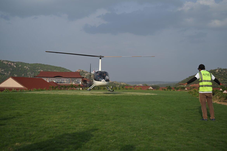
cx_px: 114
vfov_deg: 32.6
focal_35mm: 41
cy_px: 76
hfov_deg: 47.4
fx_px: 259
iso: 50
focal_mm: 41
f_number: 4
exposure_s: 1/800
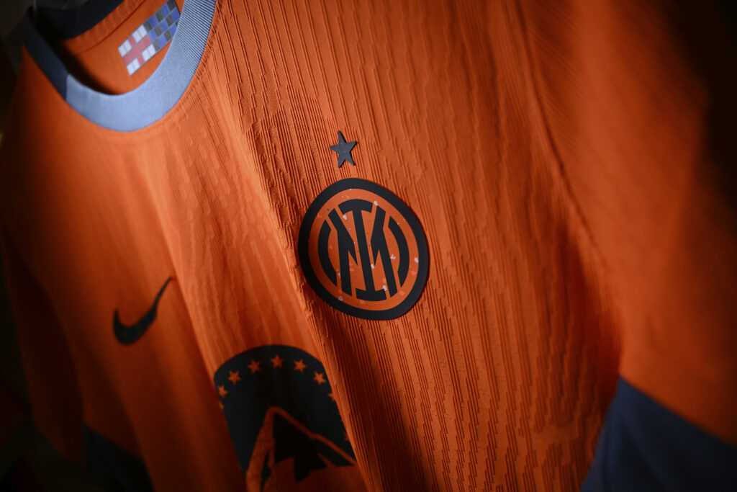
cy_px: 246
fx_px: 491
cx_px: 368
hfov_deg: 73.7
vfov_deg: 53.1
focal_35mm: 24
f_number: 3.2
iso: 400
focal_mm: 24
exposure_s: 1/640
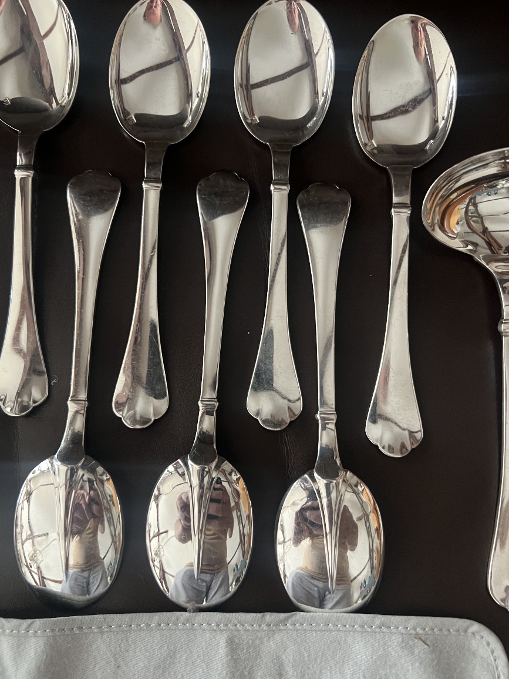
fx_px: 529
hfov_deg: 51.4
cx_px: 254
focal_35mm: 27
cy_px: 342
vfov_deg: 65.3
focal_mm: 5.7
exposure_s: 1/45
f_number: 1.5
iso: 500
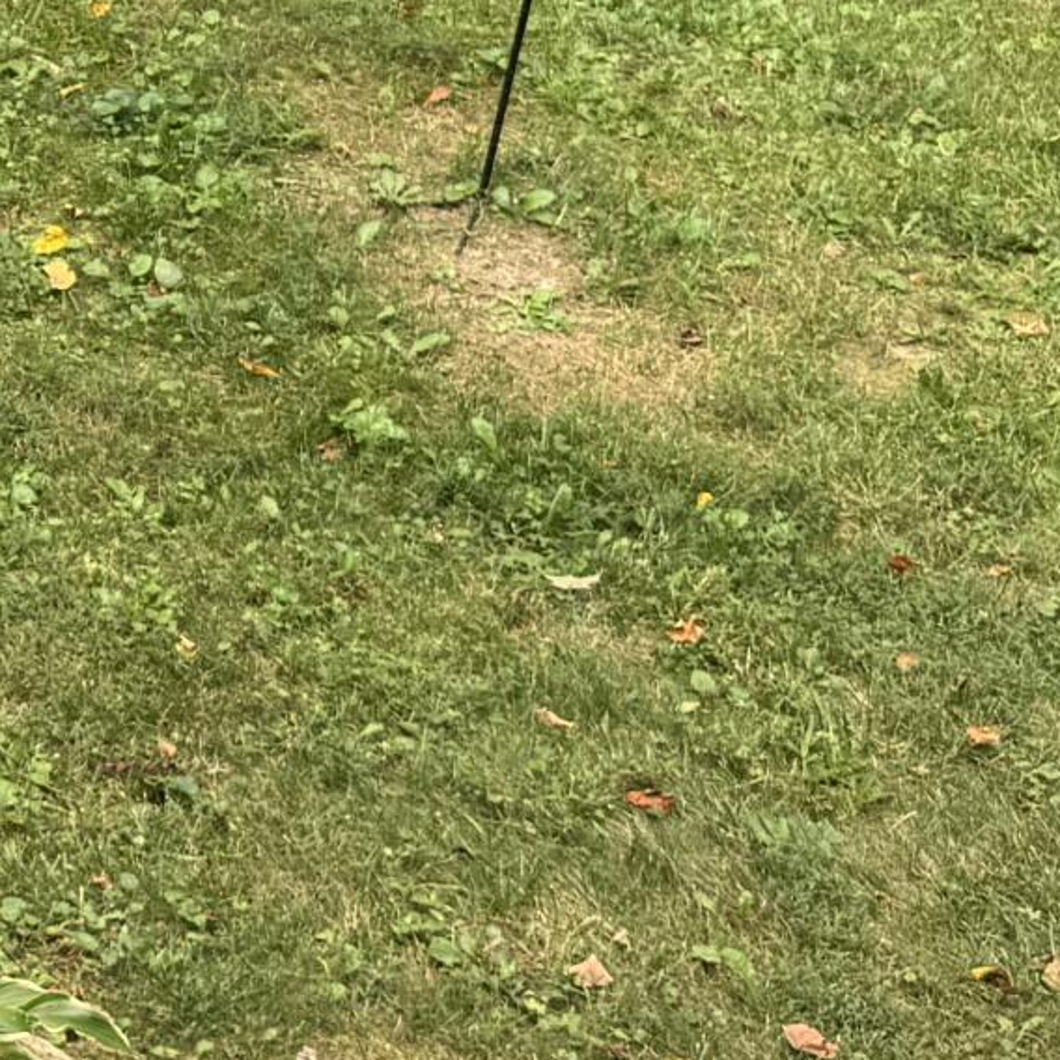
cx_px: -965
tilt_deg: -30.1
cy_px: 4
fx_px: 3880
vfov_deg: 15.3
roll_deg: +1.2
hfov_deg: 13.6
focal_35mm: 112
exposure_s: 1/189
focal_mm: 6.76
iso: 64
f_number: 1.78
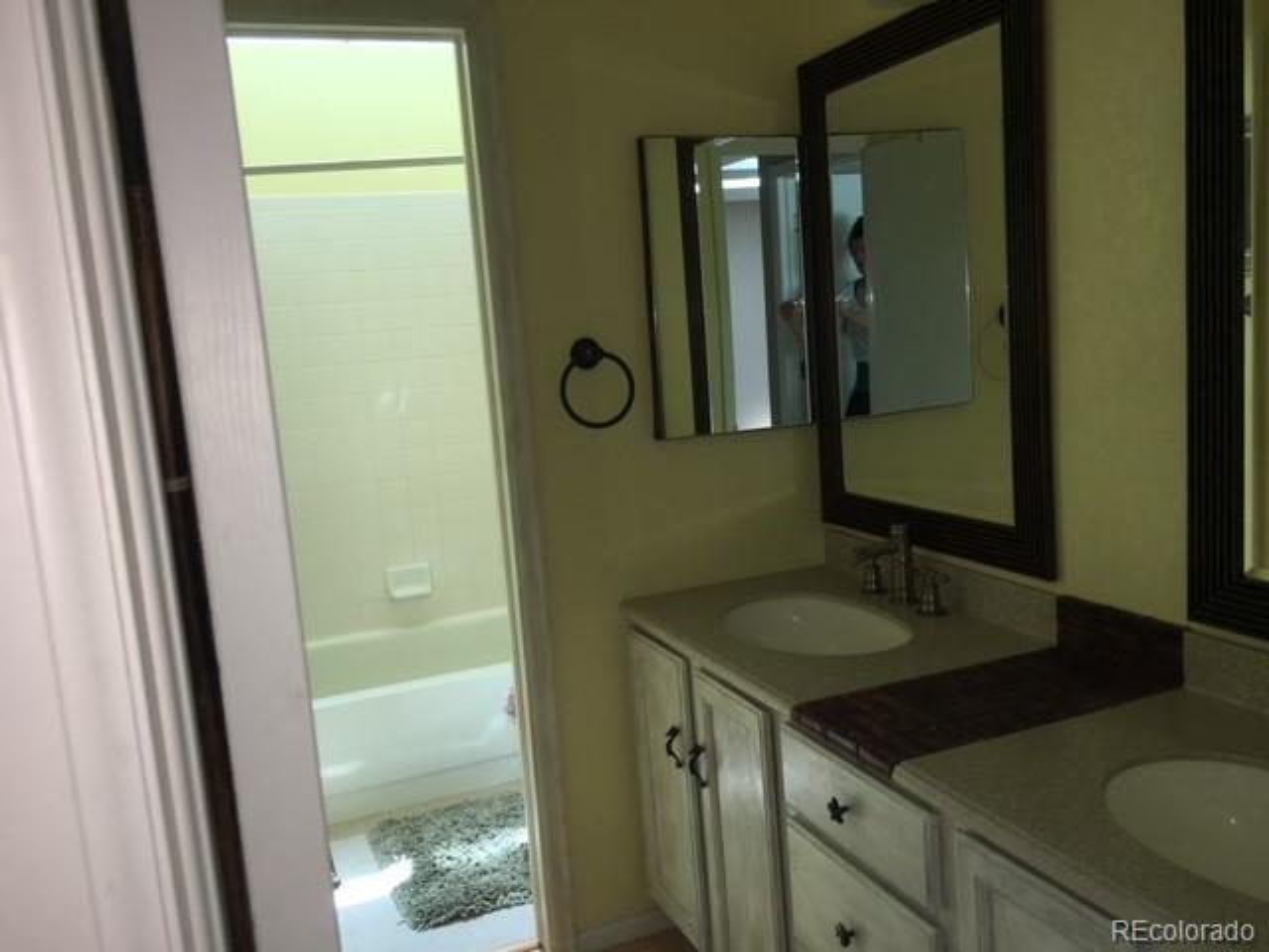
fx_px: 1063
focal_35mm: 29
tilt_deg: -7.5
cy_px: 476
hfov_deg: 61.7
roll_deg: +5.3
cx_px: 634
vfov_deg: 48.2
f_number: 2.2
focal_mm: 4.15
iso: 25
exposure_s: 1/62
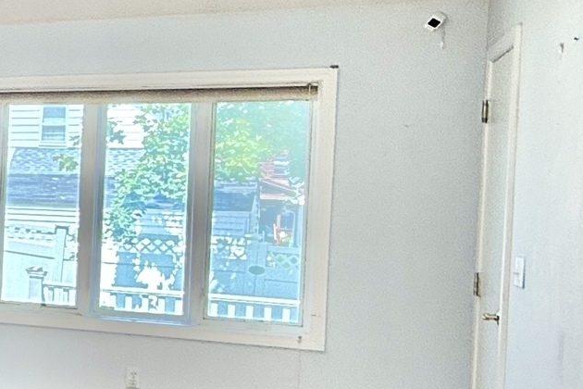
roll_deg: -2.1
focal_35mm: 71
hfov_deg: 19.9
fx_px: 1150
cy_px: 206
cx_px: -490
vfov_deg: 19.2
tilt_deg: -0.9
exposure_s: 1/144
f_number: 2.2
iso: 64
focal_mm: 2.22
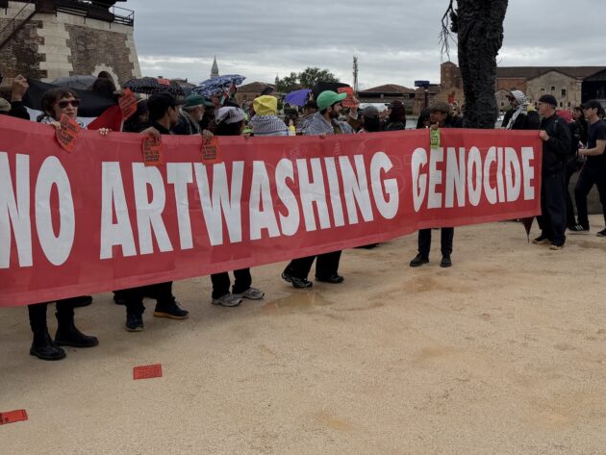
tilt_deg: +2.1
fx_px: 683
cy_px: 92
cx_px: 461
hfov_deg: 46.0
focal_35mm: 39
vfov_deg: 35.7
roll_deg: -0.1
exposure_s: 1/6173
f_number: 1.78
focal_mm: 6.76
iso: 80
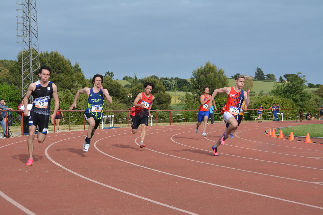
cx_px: 162
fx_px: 754
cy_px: 108
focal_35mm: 84
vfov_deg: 16.3
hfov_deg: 24.2
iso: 100
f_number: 8
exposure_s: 1/250
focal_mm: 56
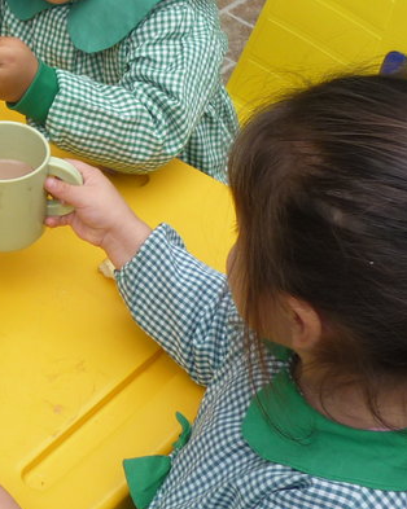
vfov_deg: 22.5
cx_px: -207
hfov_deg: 16.6
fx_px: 1266
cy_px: 124
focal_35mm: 84
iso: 80
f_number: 2.8
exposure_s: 1/125
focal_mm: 5.5
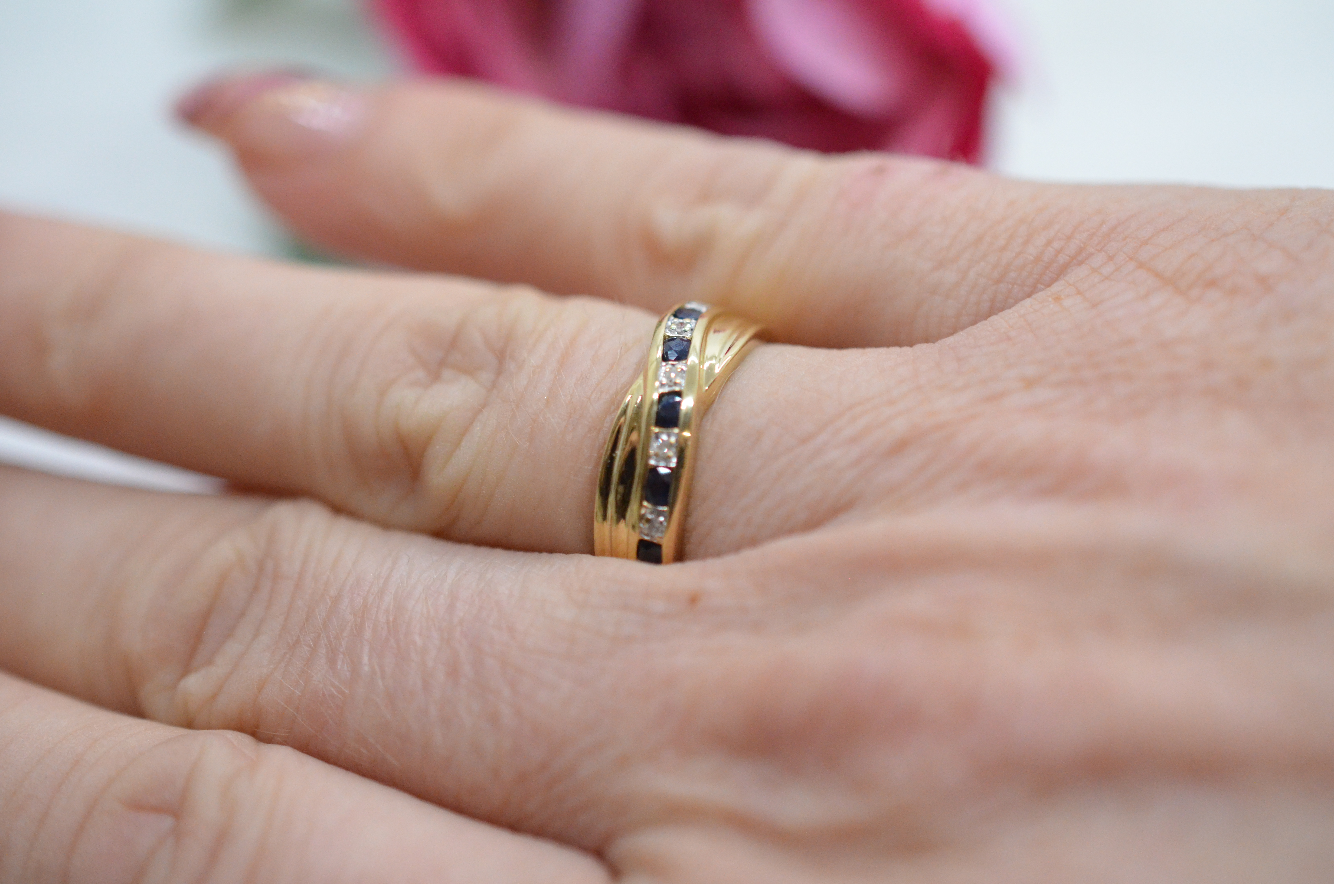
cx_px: 667
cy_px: 442
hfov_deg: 33.5
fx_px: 2219
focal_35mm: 60
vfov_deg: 22.5
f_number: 4
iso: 3200
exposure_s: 1/2000
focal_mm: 40
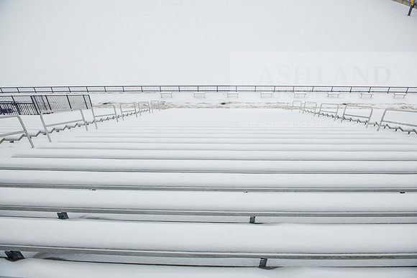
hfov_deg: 73.7
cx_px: 208
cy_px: 139
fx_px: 278
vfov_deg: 53.2
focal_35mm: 24
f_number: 5
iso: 400
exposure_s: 1/320
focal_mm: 24
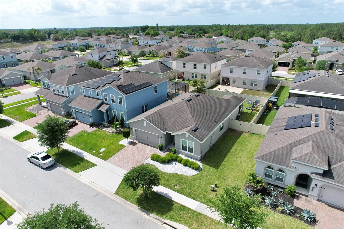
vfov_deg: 57.2
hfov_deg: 78.6
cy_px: 114
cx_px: 172
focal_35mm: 22
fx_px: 210
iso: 200
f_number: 2.8
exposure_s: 1/4000
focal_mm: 8.38
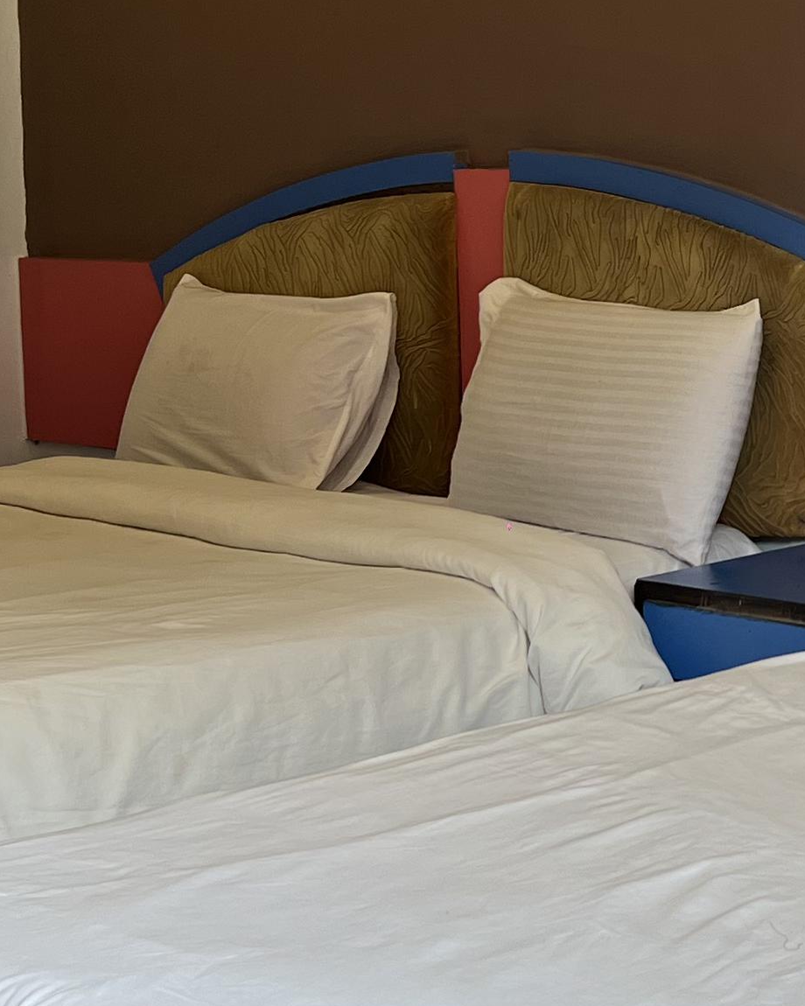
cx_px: 880
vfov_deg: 21.3
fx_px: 2651
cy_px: 227
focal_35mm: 89
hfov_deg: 16.7
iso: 50
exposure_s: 1/100
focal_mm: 5.7
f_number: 1.5
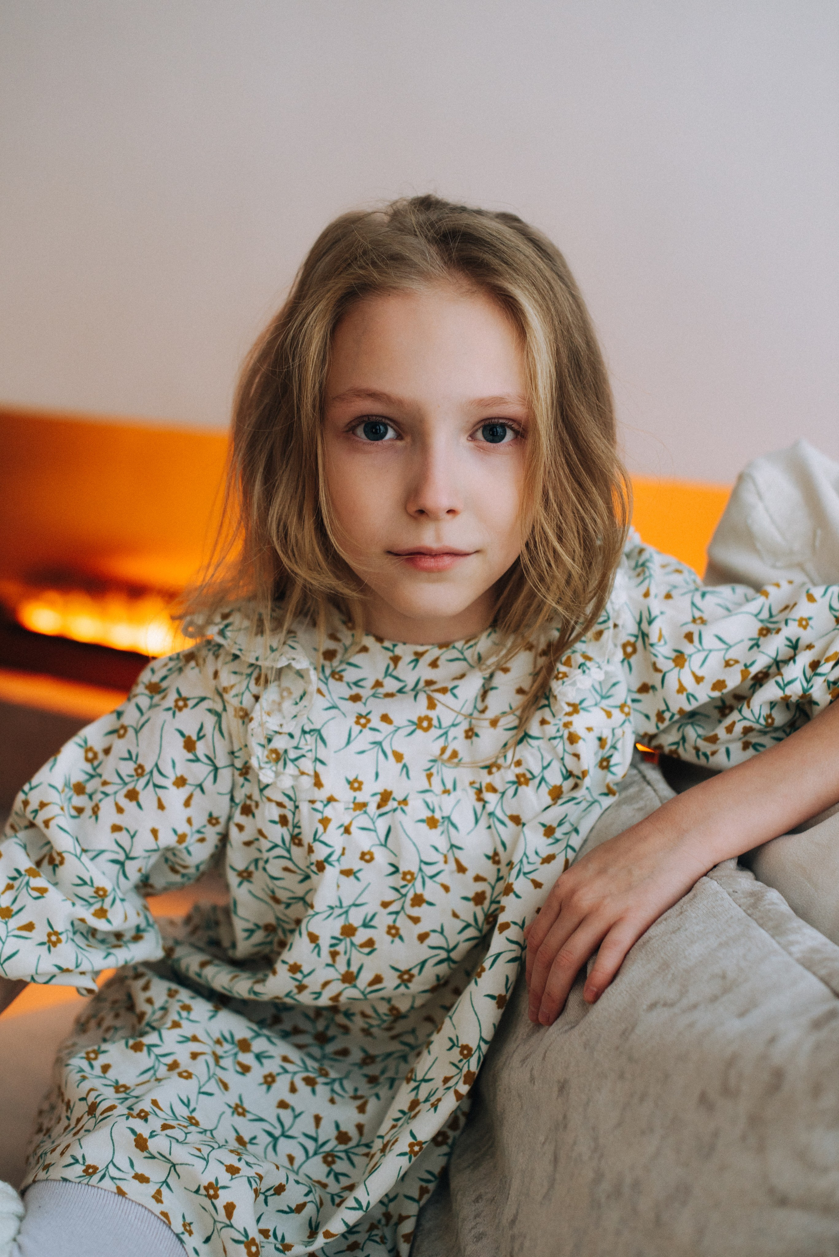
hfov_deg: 27.0
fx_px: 1746
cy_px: 628
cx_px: 420
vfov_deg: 39.6
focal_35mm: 50
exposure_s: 1/160
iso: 640
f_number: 2.8
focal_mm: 50
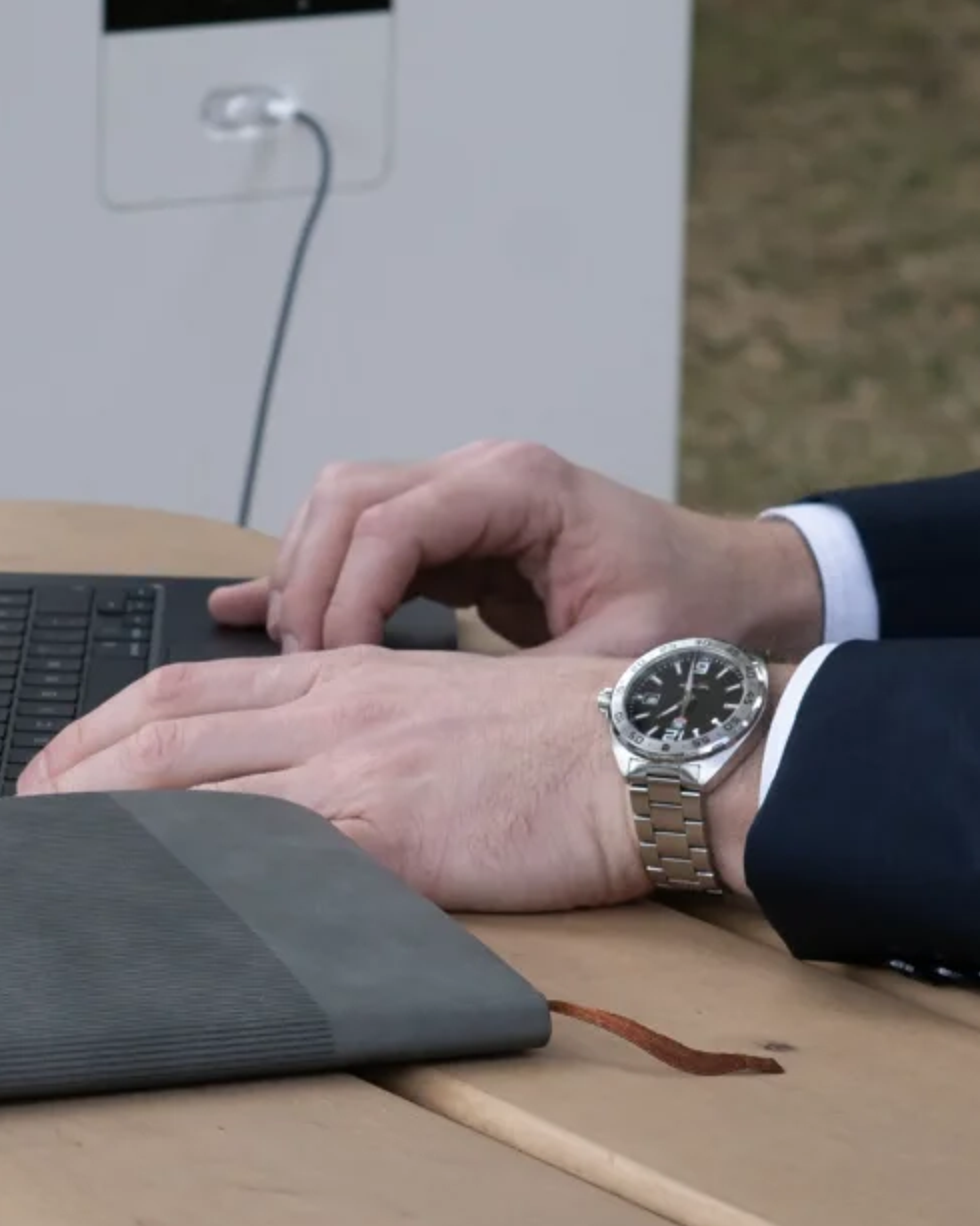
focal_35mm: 196
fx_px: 7110
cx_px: -258
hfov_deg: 7.8
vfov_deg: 9.9
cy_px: 672
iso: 400
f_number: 5.6
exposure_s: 1/350
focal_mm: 50
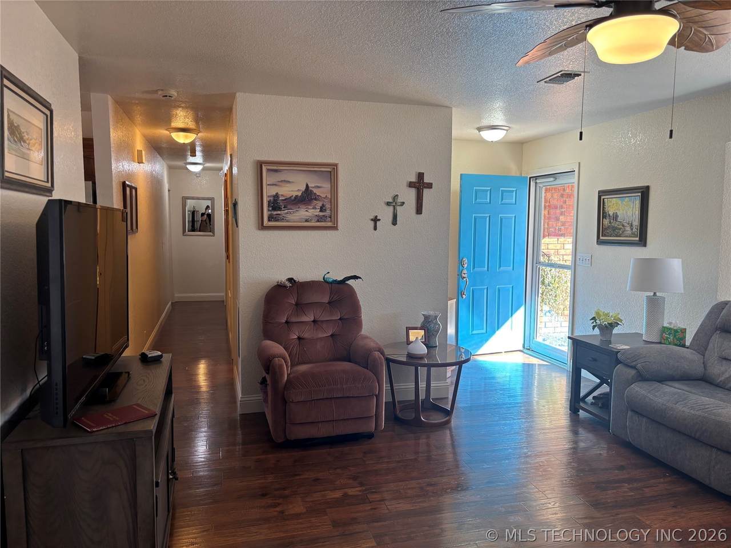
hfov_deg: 67.3
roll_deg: -0.9
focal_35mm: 26
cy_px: 274
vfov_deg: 53.1
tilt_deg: -5.3
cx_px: 366
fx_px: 549
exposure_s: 1/120
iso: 80
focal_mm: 5.96
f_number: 1.6
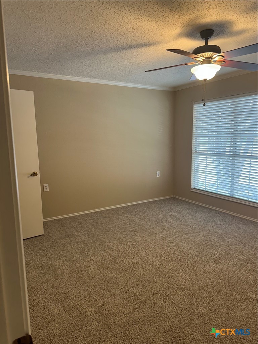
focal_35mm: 24
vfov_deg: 71.6
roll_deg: +1.4
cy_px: 172
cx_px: 129
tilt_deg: -8.3
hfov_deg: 56.8
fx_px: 239
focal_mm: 6.86
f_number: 1.78
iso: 200
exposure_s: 1/120
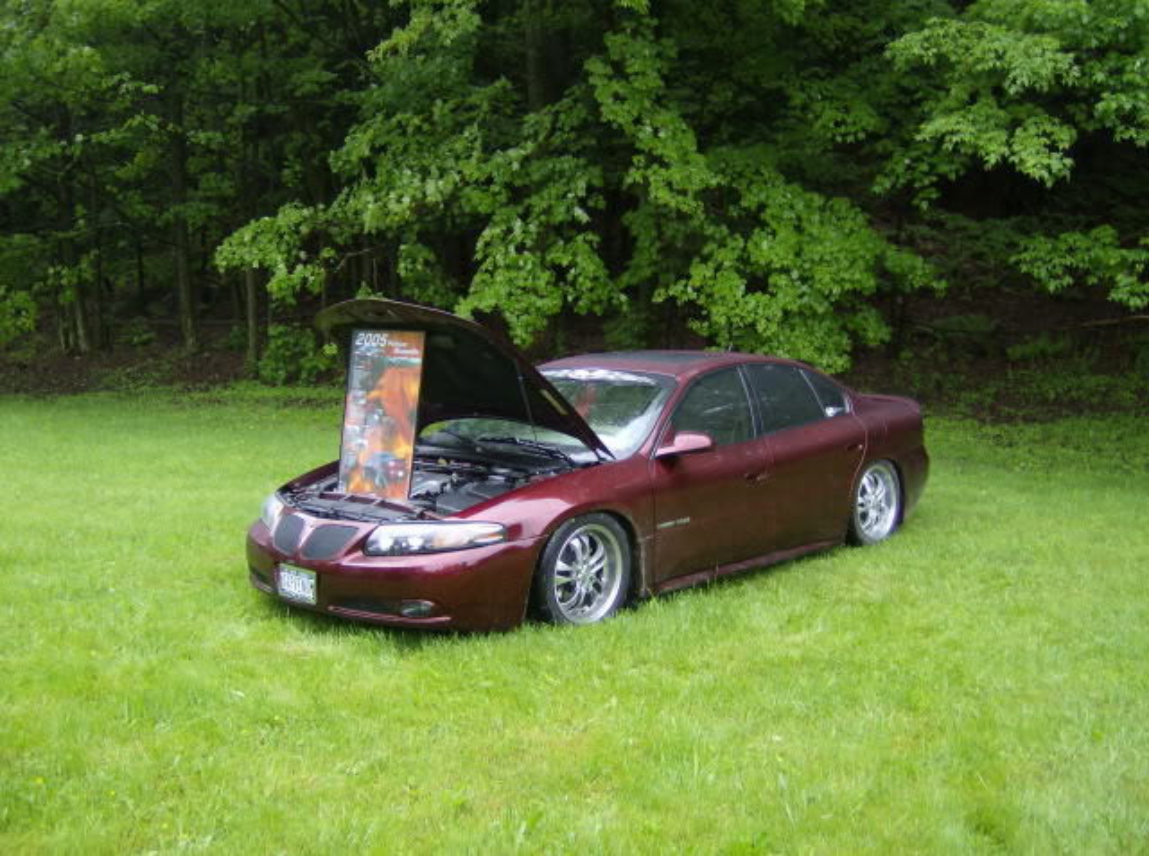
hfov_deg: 51.5
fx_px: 1192
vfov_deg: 39.5
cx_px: 574
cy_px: 428
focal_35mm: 36
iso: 100
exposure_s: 1/67.7
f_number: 2.8
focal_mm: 6
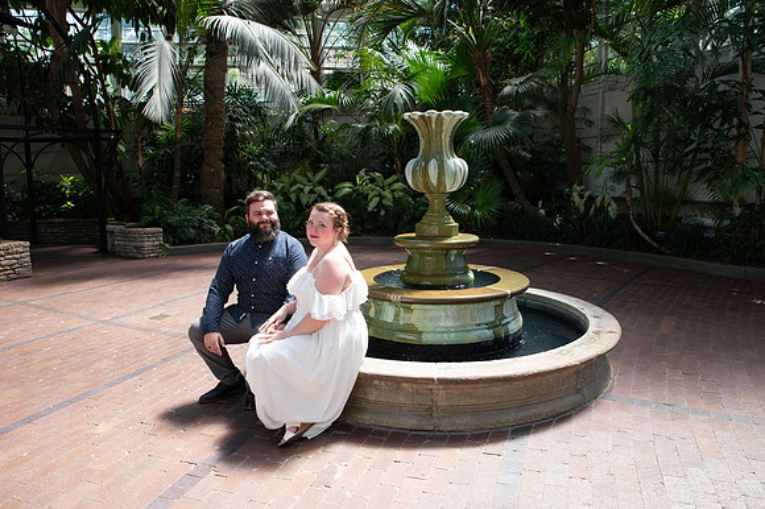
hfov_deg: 69.9
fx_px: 547
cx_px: 382
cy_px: 254
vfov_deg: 49.9
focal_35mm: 26
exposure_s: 1/125
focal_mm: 24
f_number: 4.5
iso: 160
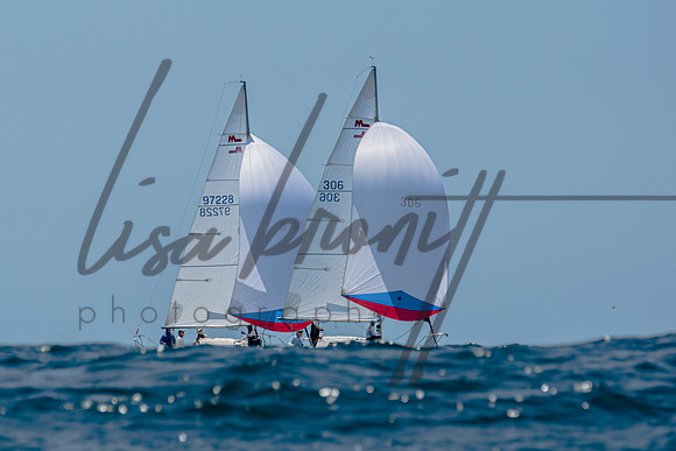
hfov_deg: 4.1
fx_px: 9412
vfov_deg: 2.7
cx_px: 272
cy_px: 182
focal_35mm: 501
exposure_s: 1/2000
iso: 200
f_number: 5.6
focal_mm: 270
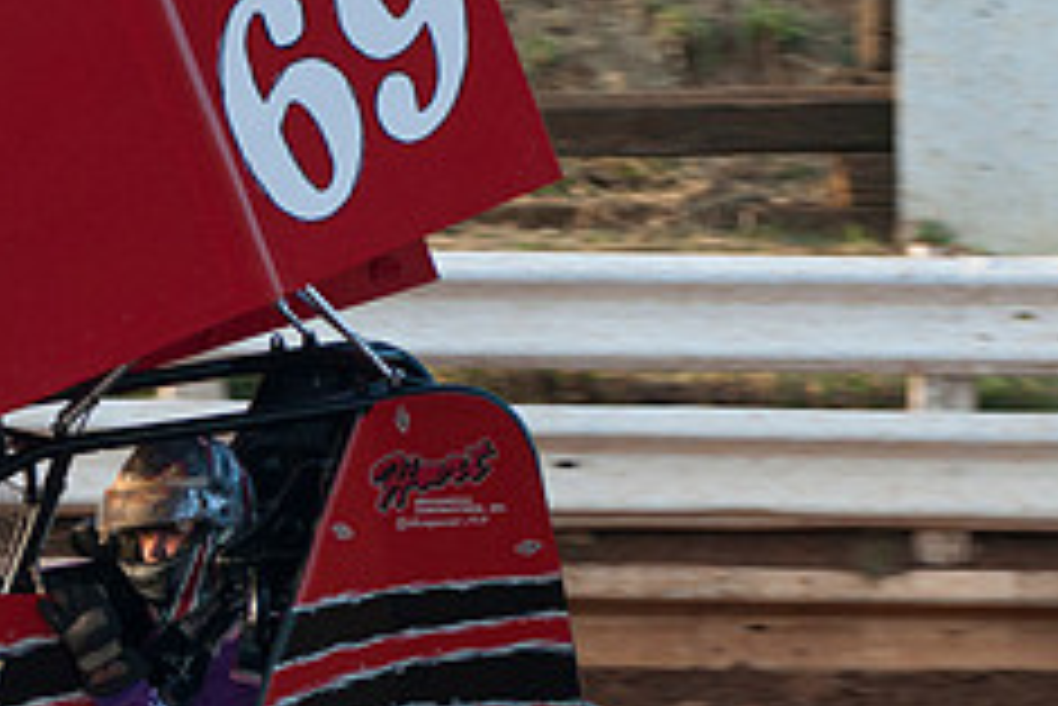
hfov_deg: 5.0
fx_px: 11968
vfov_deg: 3.4
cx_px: -122
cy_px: 504
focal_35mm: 407
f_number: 4.5
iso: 200
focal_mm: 110
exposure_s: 1/400
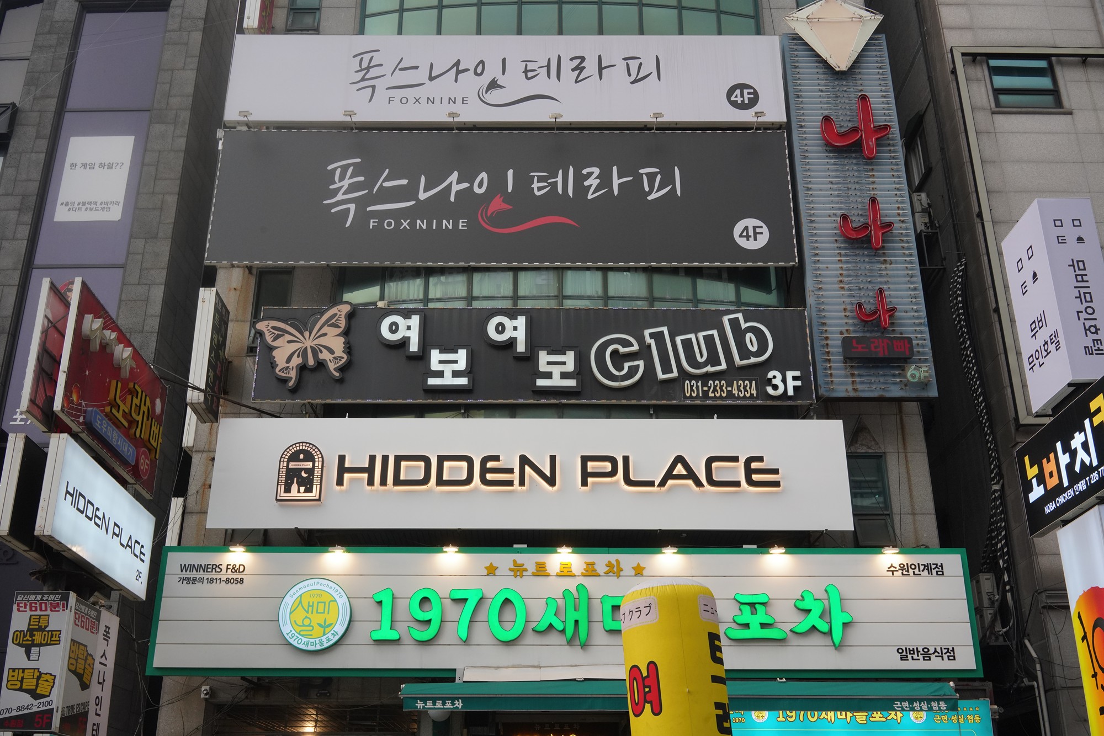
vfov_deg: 37.9
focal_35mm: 35
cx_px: 552
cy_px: 368
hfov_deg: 54.4
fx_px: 1073
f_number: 13
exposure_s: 1/100
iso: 1600
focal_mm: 35
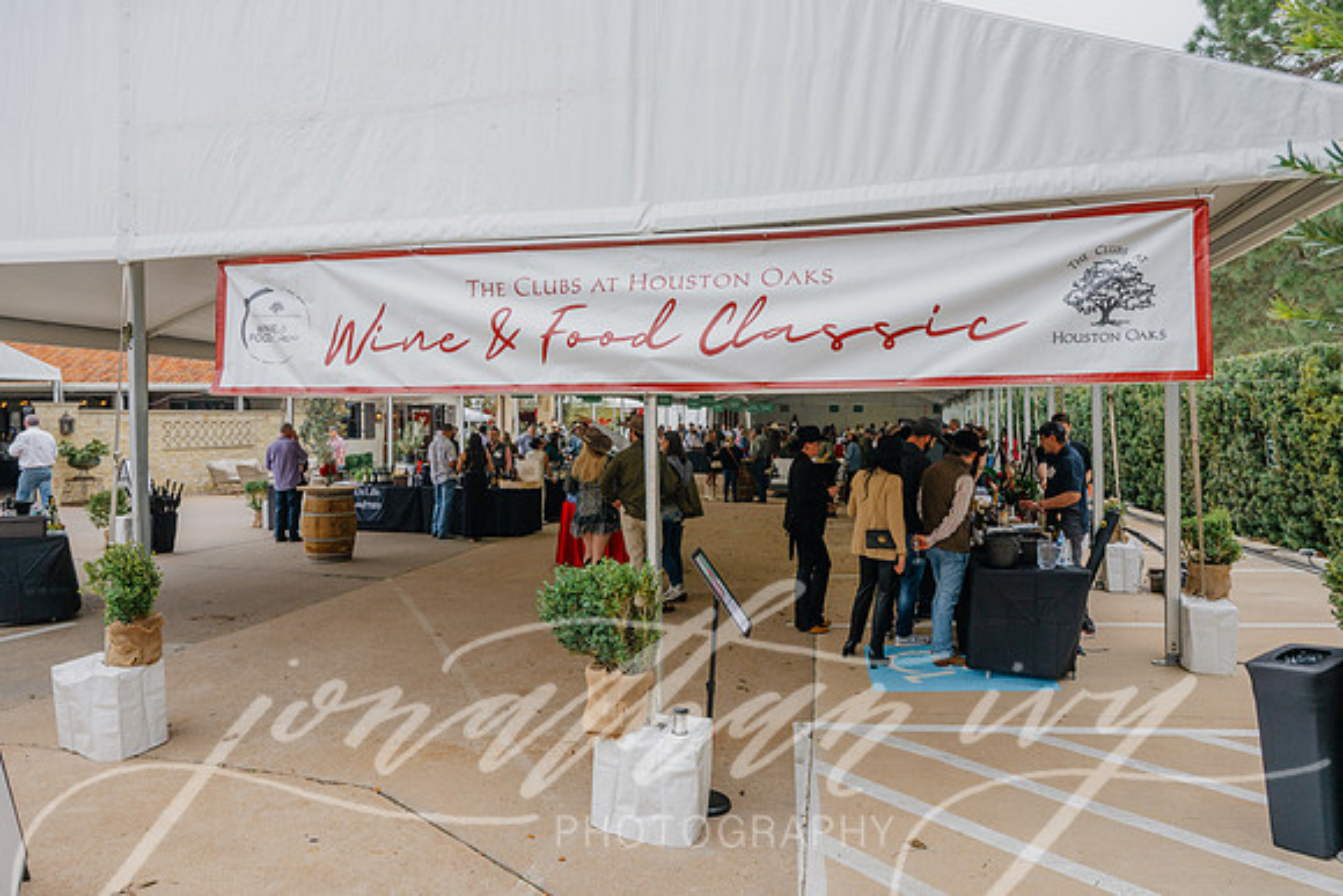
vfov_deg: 53.2
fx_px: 896
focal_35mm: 24
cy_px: 448
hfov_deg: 73.7
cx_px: 672
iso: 400
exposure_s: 1/250
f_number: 5.6
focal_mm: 24
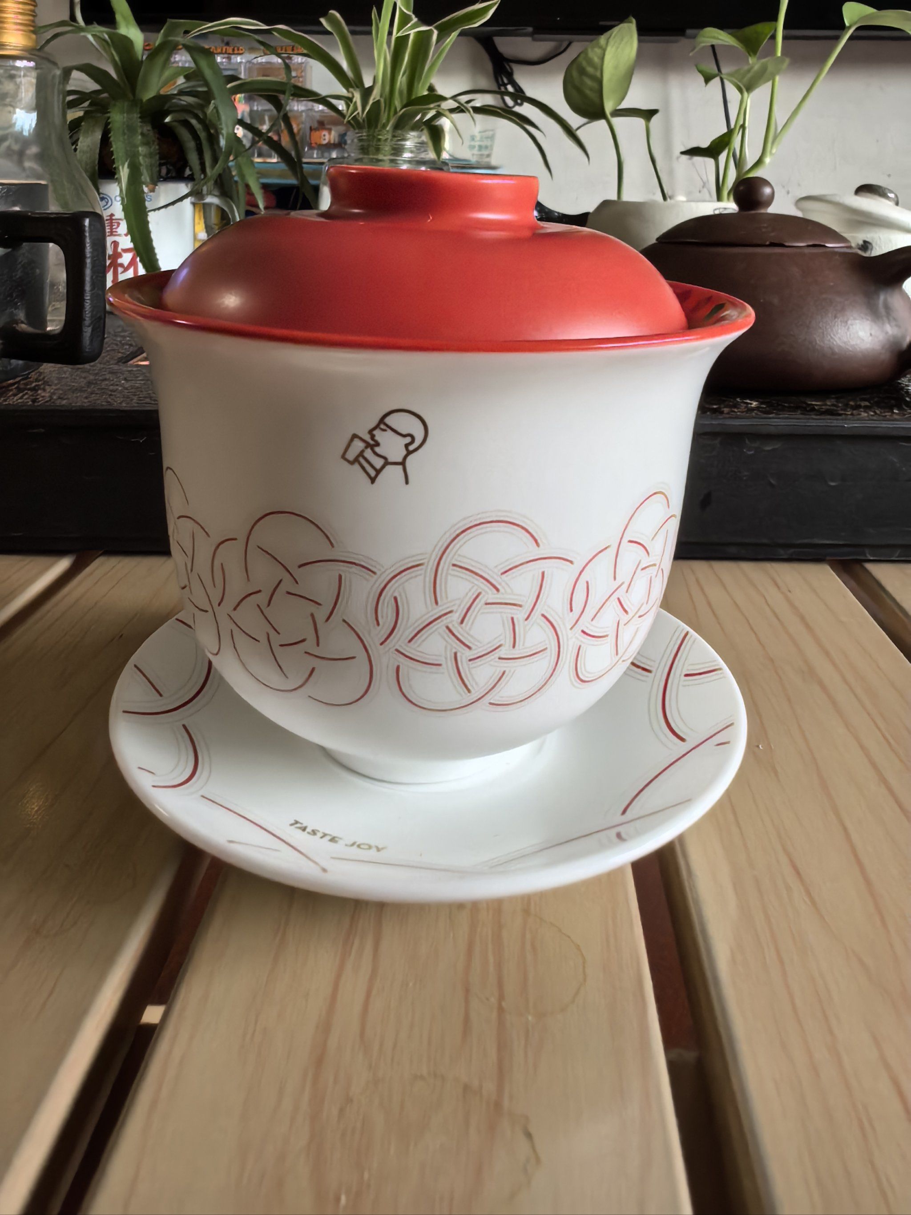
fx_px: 947
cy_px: 608
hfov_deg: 51.4
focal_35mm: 27
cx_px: 456
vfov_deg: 65.3
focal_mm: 1.76
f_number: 2.2
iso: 320
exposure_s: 1/100
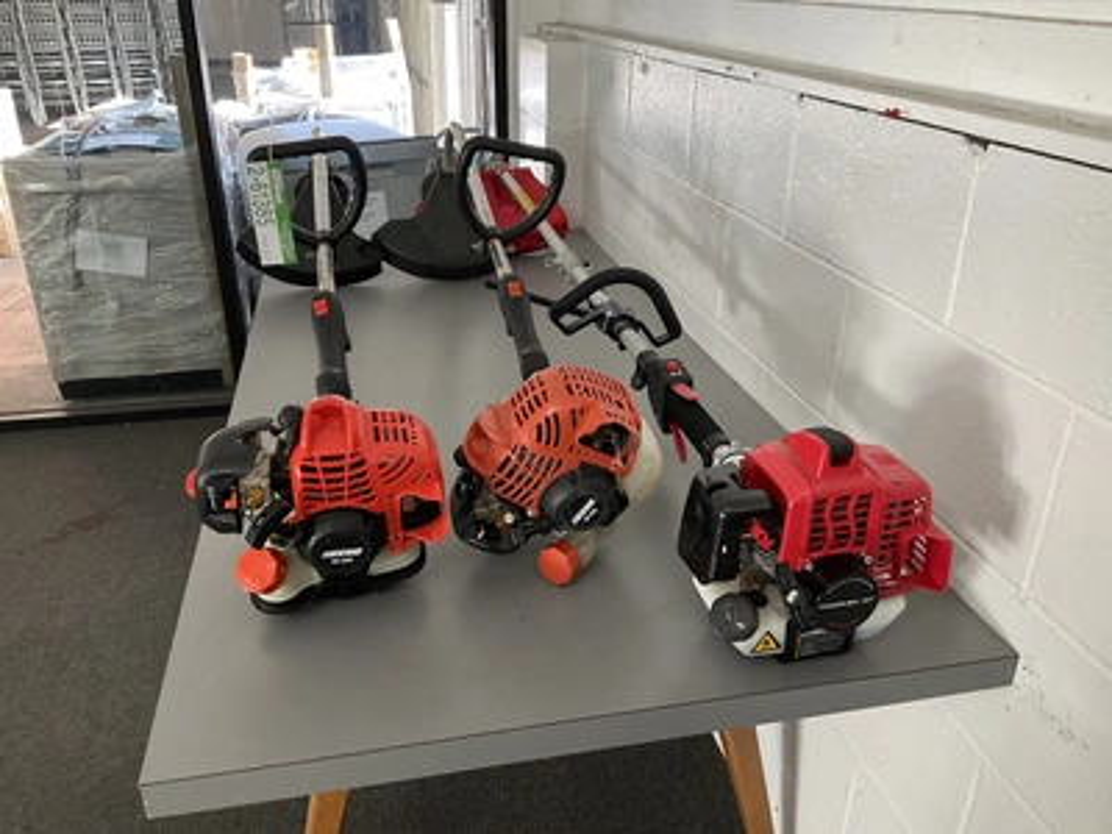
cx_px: 556
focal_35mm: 29
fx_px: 932
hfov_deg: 61.7
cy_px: 417
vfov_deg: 48.2
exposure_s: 1/60
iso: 100
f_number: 1.8
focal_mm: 3
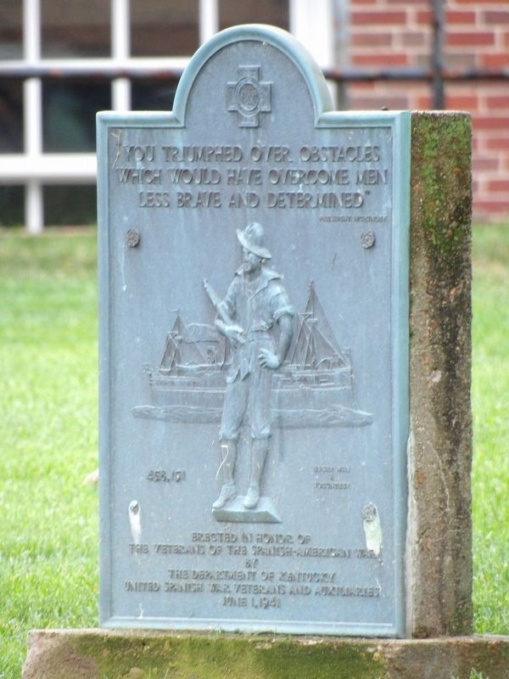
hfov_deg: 2.1
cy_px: 340
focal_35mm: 719
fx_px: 14096
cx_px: 254
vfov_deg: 2.8
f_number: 4.4
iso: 535
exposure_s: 1/50
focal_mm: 128.9
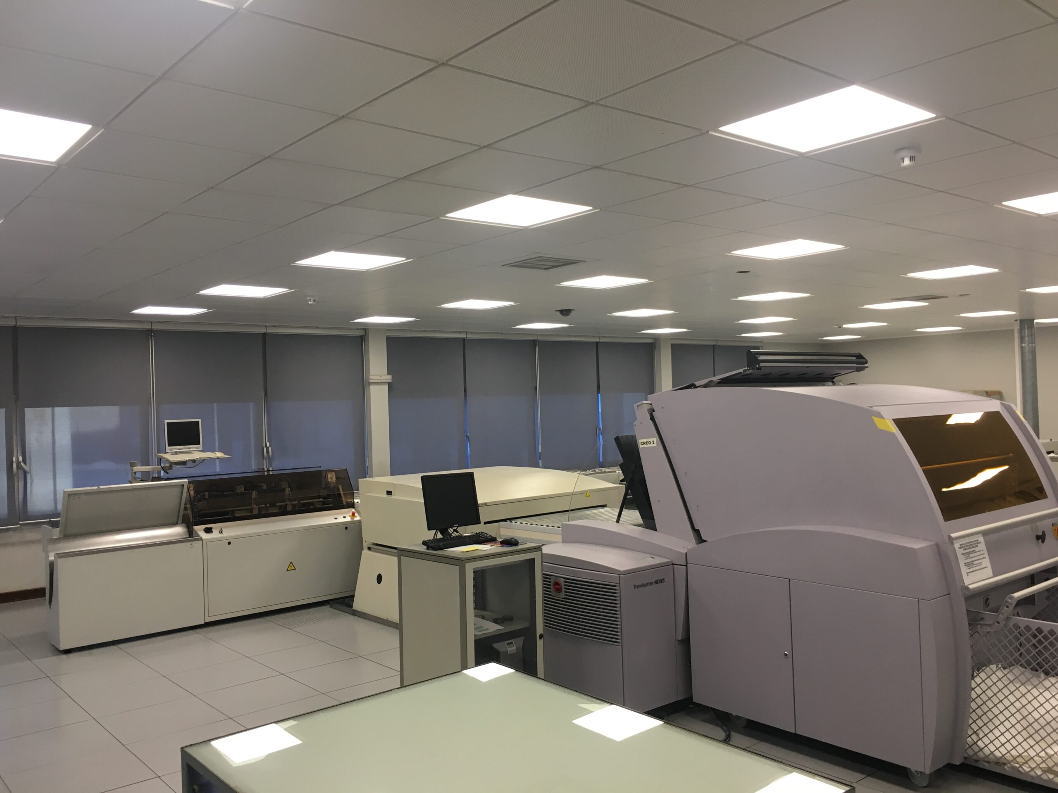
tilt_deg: +0.6
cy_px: 396
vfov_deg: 48.2
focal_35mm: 29
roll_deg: +2.1
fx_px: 886
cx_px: 529
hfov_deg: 61.7
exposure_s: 1/33
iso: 40
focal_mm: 4.15
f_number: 2.2
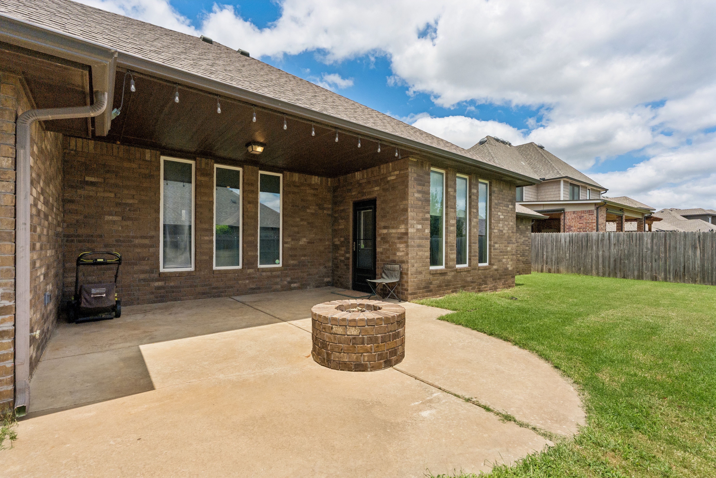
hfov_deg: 96.7
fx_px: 318
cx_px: 358
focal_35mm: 16
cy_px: 239
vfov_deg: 73.7
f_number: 8
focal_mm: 16
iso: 800
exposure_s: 1/5000
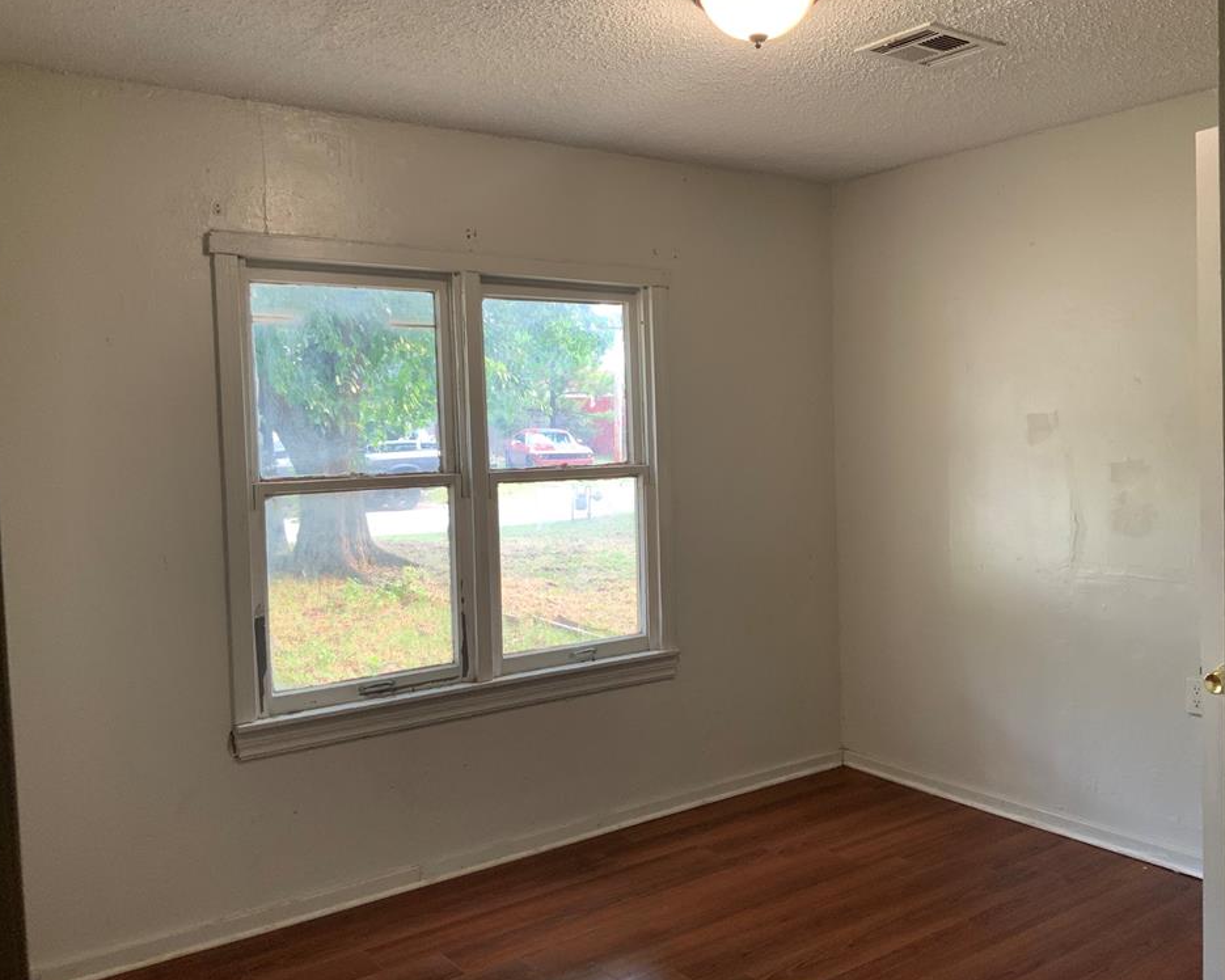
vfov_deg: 47.1
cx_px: 650
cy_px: 489
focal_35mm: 31
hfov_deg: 57.1
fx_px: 1124
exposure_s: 1/60
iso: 50
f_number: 1.8
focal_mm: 3
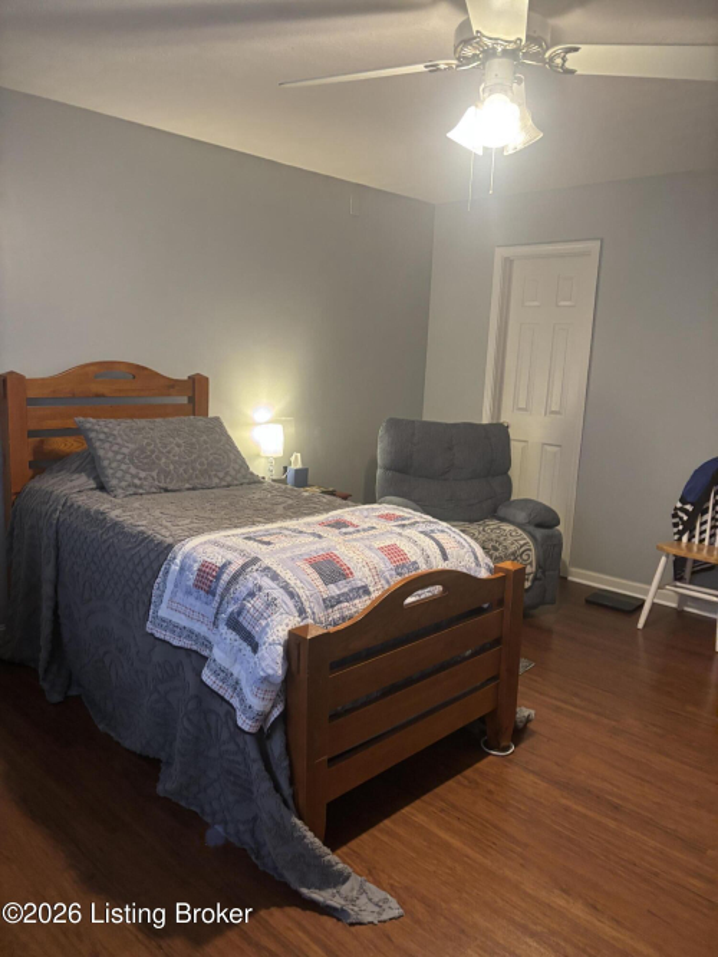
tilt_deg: -11.1
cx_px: 359
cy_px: 478
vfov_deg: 67.3
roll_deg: -2.7
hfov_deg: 53.0
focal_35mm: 26
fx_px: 719
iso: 250
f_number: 1.6
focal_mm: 5.96
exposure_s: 1/60
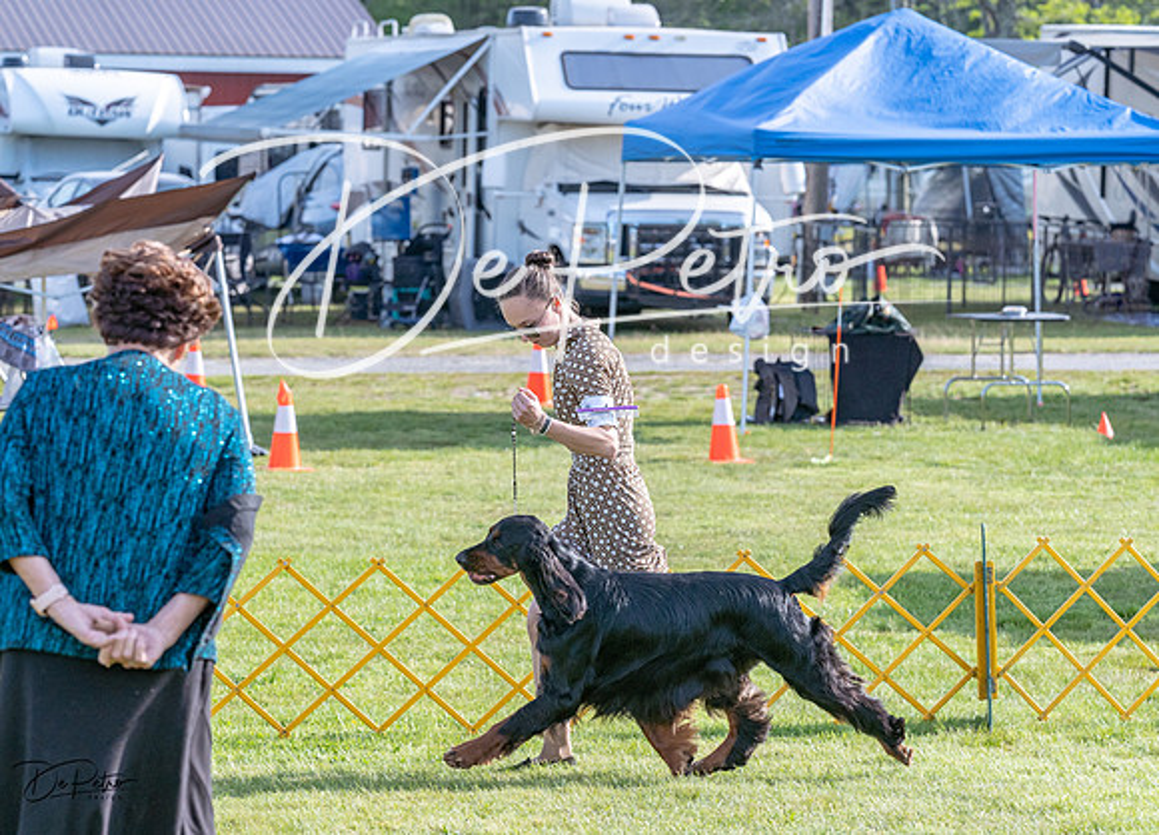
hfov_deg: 12.3
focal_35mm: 162
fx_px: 5361
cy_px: 405
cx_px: 566
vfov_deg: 8.9
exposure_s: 1/1250
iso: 640
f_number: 5.6
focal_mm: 127
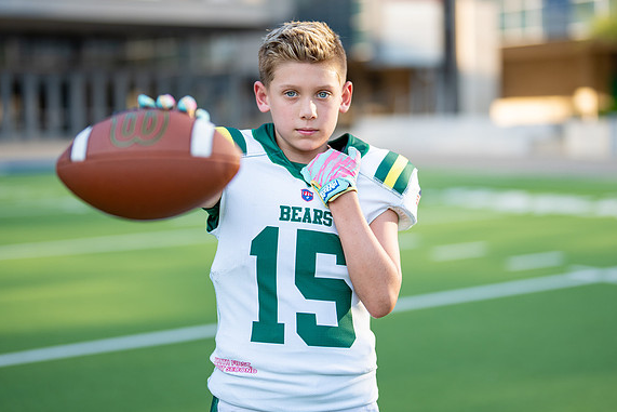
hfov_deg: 28.1
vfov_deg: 18.9
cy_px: 176
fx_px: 1234
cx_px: 328
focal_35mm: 72
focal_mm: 50
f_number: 1.2
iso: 100
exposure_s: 1/2500
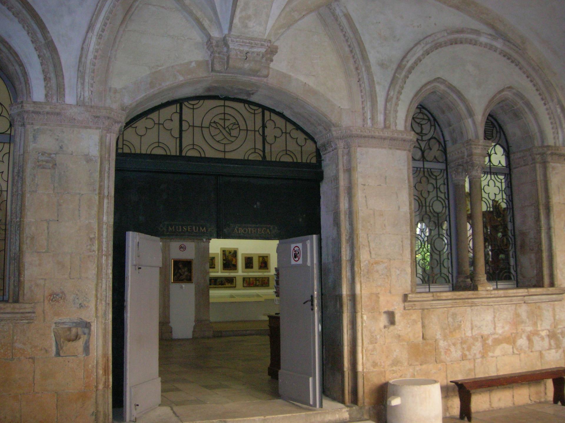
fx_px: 554
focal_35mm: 34
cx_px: 282
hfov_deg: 54.0
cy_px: 212
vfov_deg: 41.7
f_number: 2.9
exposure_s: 1/60.1
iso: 200
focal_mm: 5.7
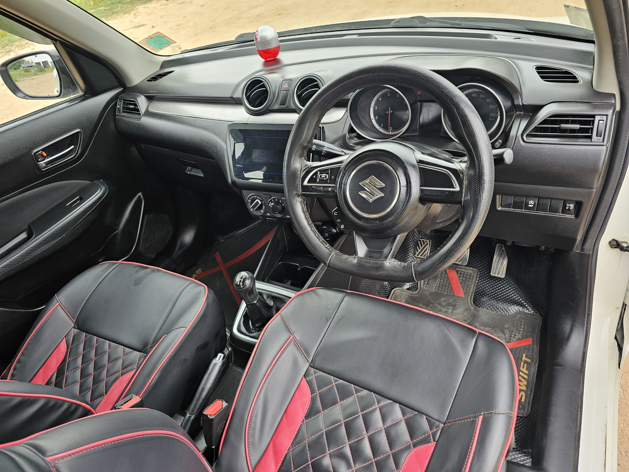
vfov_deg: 58.9
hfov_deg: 73.9
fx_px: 418
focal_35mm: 23
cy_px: 236
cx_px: 314
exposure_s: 1/180
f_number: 1.7
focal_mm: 6.3
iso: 64
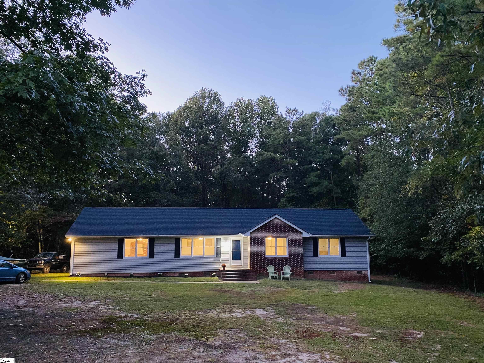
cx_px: 242
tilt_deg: +9.8
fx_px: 364
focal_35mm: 26
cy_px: 182
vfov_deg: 53.1
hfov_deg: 67.3
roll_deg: +0.4
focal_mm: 4.25
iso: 500
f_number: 1.8
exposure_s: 1/30
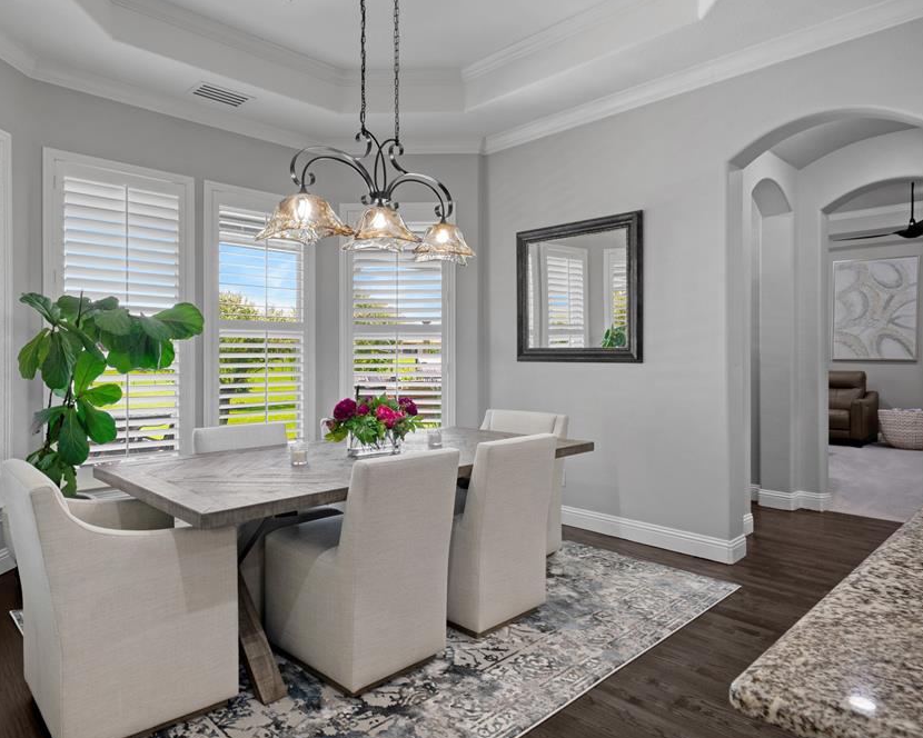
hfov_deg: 74.5
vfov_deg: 63.1
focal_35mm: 22
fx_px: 601
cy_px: 368
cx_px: 388
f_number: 9
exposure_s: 1/2
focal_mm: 19
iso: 100
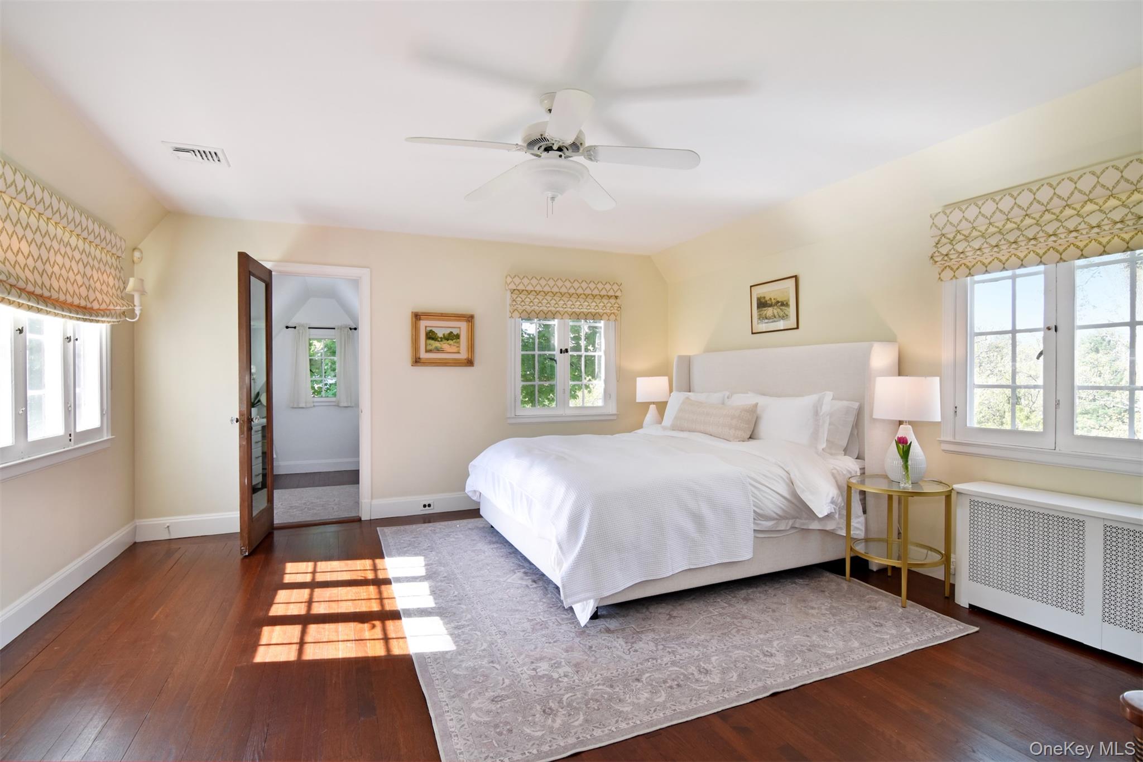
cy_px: 381
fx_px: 524
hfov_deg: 95.0
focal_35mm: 16
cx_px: 572
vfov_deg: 72.0
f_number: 11
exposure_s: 1/30
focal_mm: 11
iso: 500
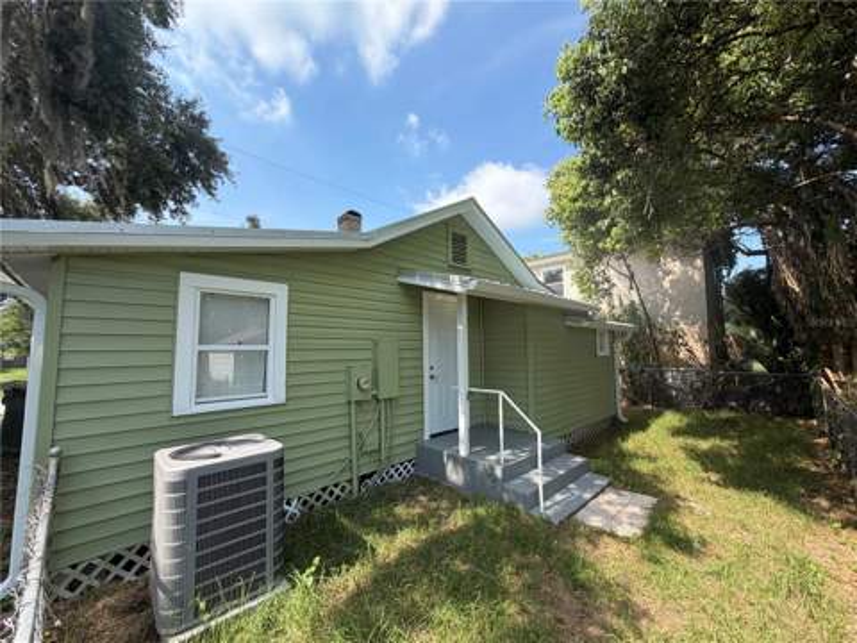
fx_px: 347
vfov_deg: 85.7
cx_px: 428
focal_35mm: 14
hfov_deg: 102.1
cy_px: 322
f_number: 2.2
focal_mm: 2.22
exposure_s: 1/694
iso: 40
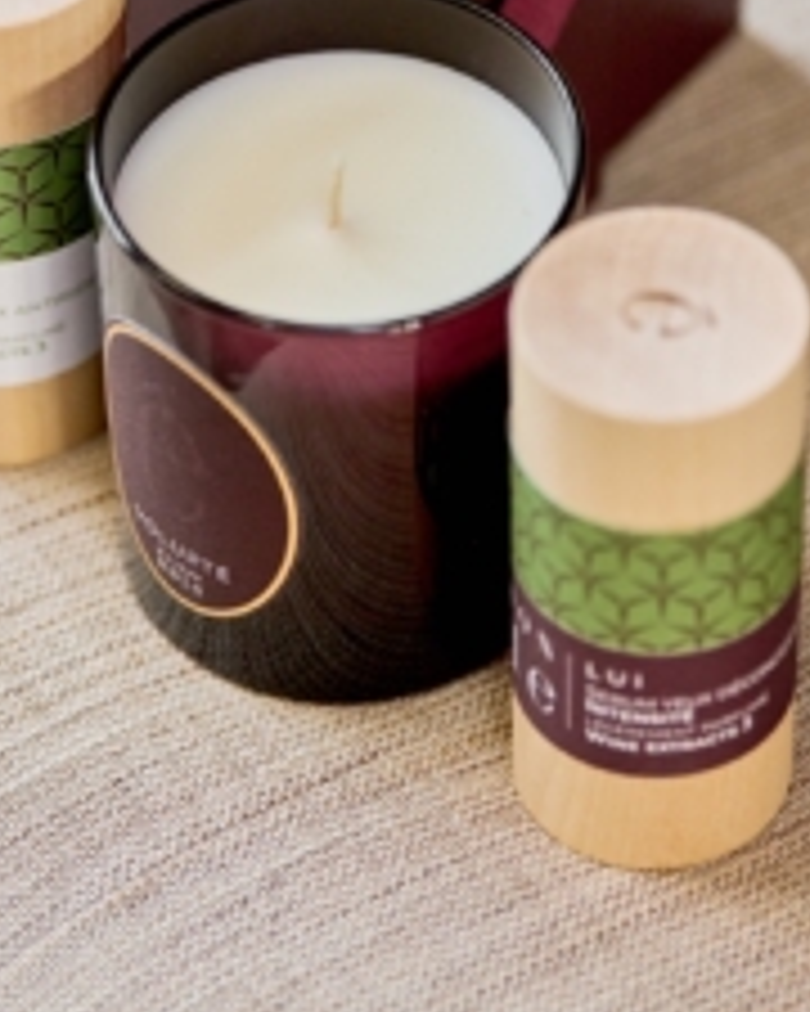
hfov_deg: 6.8
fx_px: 6832
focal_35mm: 228
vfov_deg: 8.4
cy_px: 124
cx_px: 268
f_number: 2.8
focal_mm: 120
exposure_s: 1/400
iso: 1250
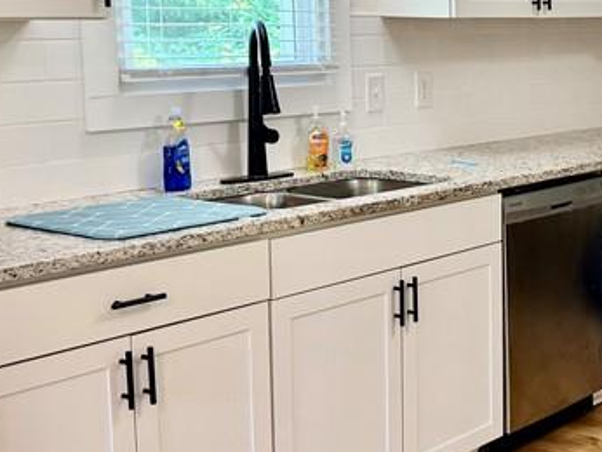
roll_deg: -0.8
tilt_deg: -8.5
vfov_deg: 20.7
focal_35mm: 71
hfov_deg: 25.6
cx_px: 642
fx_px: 1236
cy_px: 183
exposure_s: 1/60
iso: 125
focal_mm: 6.76
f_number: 1.78
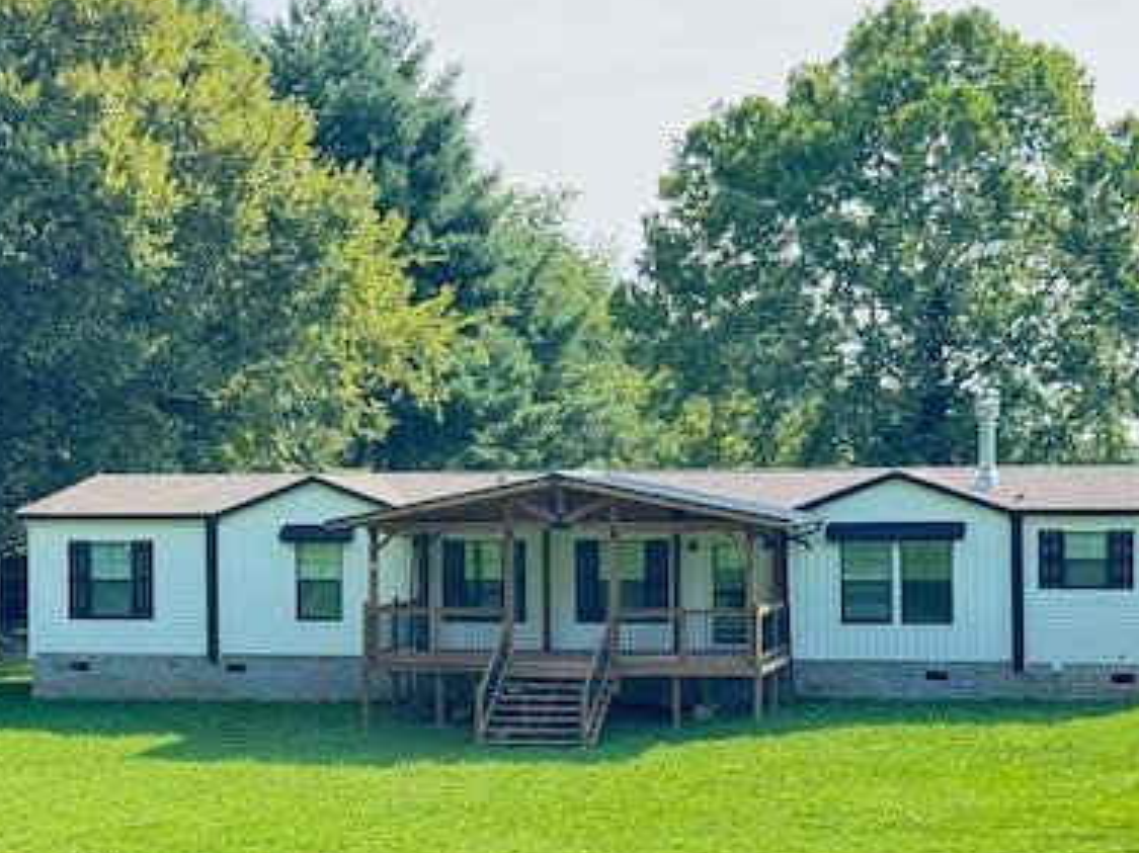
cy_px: 510
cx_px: 465
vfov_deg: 18.0
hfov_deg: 23.8
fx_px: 2697
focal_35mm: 82
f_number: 1.78
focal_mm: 6.76
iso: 64
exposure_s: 1/470
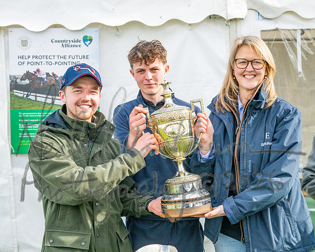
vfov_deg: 28.6
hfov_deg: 35.4
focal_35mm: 53
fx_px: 493
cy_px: 126
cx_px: 159
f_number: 5
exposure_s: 1/800
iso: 400
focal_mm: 47
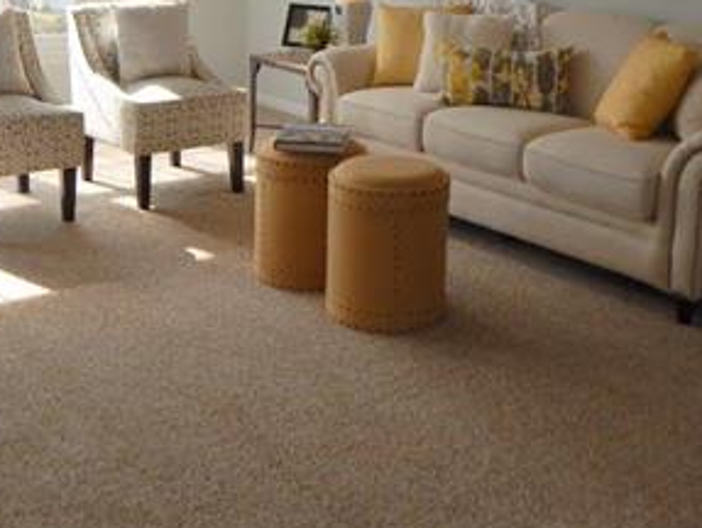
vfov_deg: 28.6
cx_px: 394
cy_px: 54
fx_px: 995
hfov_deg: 38.8
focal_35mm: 49
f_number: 3
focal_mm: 4
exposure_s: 1/250
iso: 125
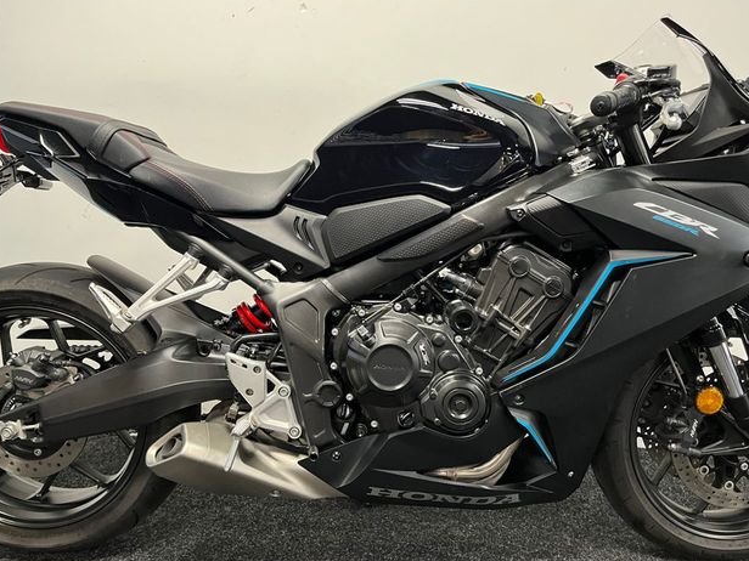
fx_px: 584
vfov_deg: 51.4
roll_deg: -0.7
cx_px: 381
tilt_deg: -7.8
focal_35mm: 27
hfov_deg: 65.3
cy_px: 280
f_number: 1.6
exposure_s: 1/50
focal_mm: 5.1
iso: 250
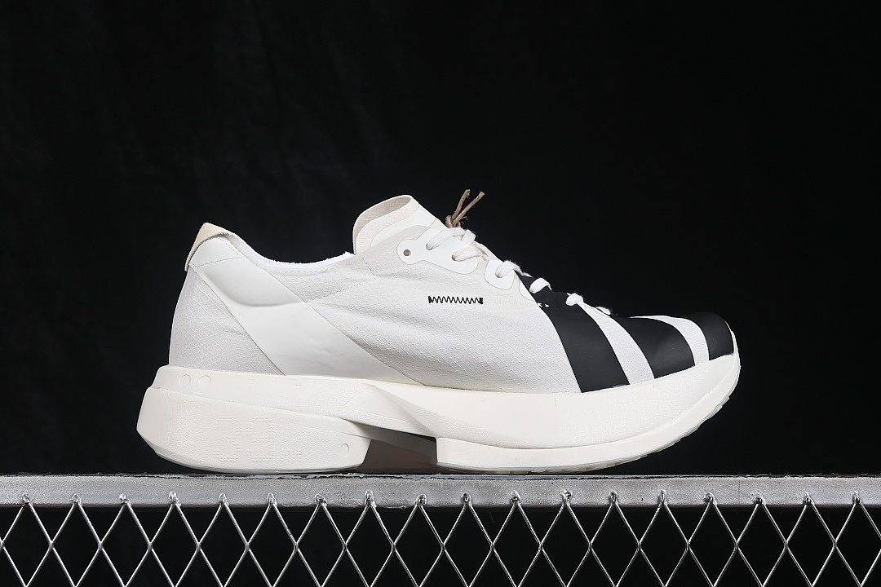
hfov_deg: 27.0
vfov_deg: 18.2
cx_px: 440
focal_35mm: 75
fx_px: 1835
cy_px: 294
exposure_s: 1/80
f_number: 8
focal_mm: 50
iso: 160
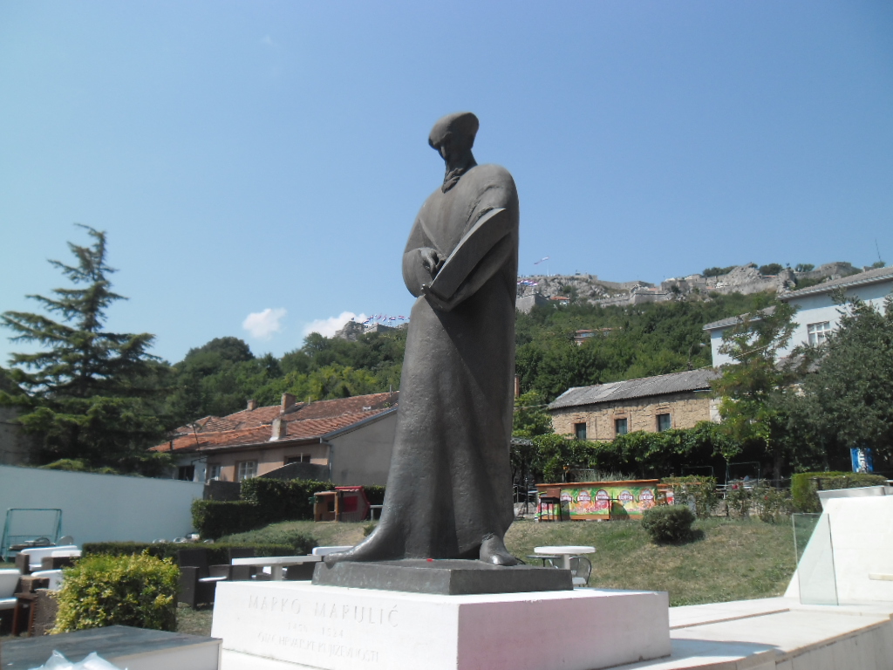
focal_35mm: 27
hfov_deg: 65.3
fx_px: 697
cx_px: 446
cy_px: 335
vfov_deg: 51.4
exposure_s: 1/824
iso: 80
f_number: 3.5
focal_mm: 4.9
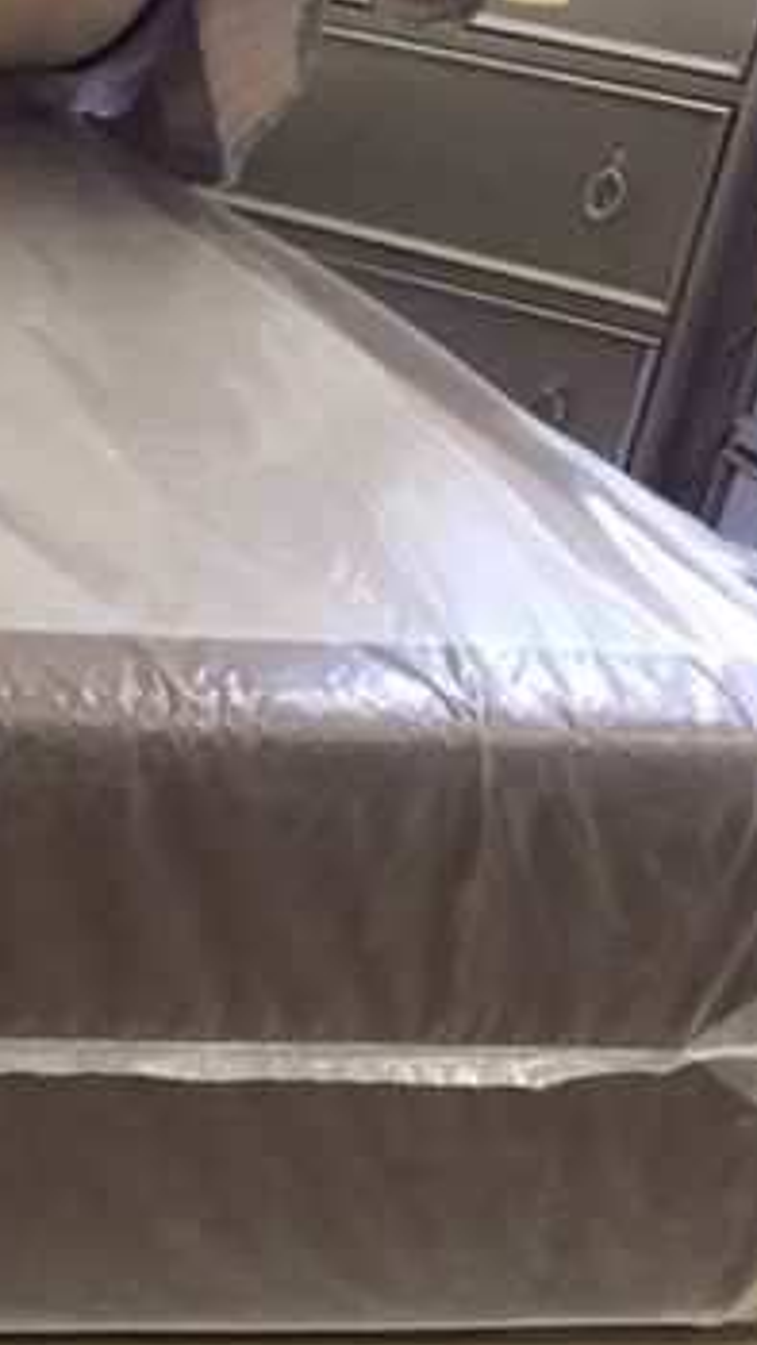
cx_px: -117
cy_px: 676
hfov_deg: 25.3
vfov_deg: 47.4
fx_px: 1534
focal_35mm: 43
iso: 200
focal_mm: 4.15
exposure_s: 1/30
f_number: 2.2
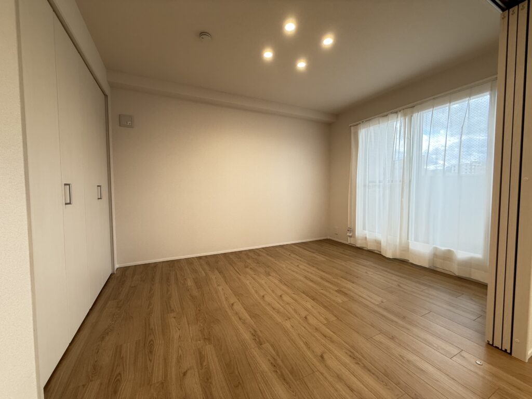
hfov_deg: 102.1
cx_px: 266
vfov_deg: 85.7
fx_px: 215
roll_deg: -0.5
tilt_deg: -3.2
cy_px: 200
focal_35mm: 14
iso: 200
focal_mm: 2.22
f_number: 2.2
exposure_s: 1/99
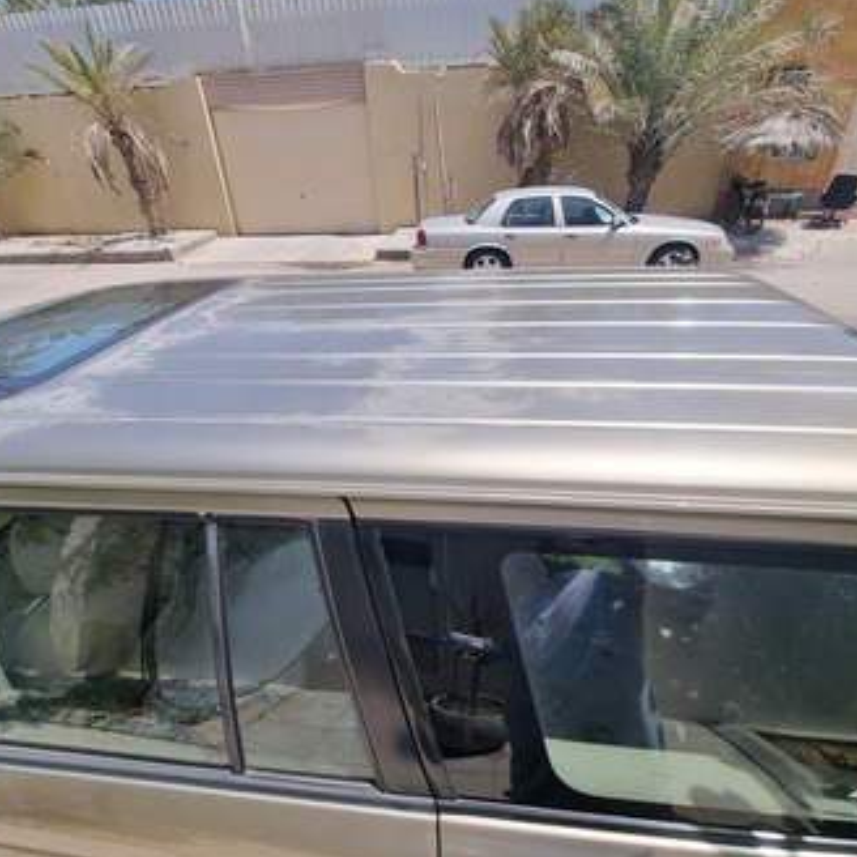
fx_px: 448
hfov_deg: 87.4
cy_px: 417
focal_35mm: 16
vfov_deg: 87.4
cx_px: 438
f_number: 2.2
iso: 50
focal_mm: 2.2
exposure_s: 1/1944
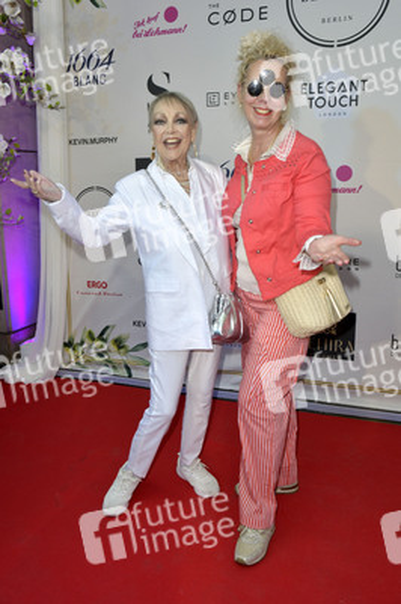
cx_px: 200
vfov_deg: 60.3
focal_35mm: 31
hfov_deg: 42.3
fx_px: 519
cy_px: 302
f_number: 6.3
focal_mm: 31
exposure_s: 1/200
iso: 800
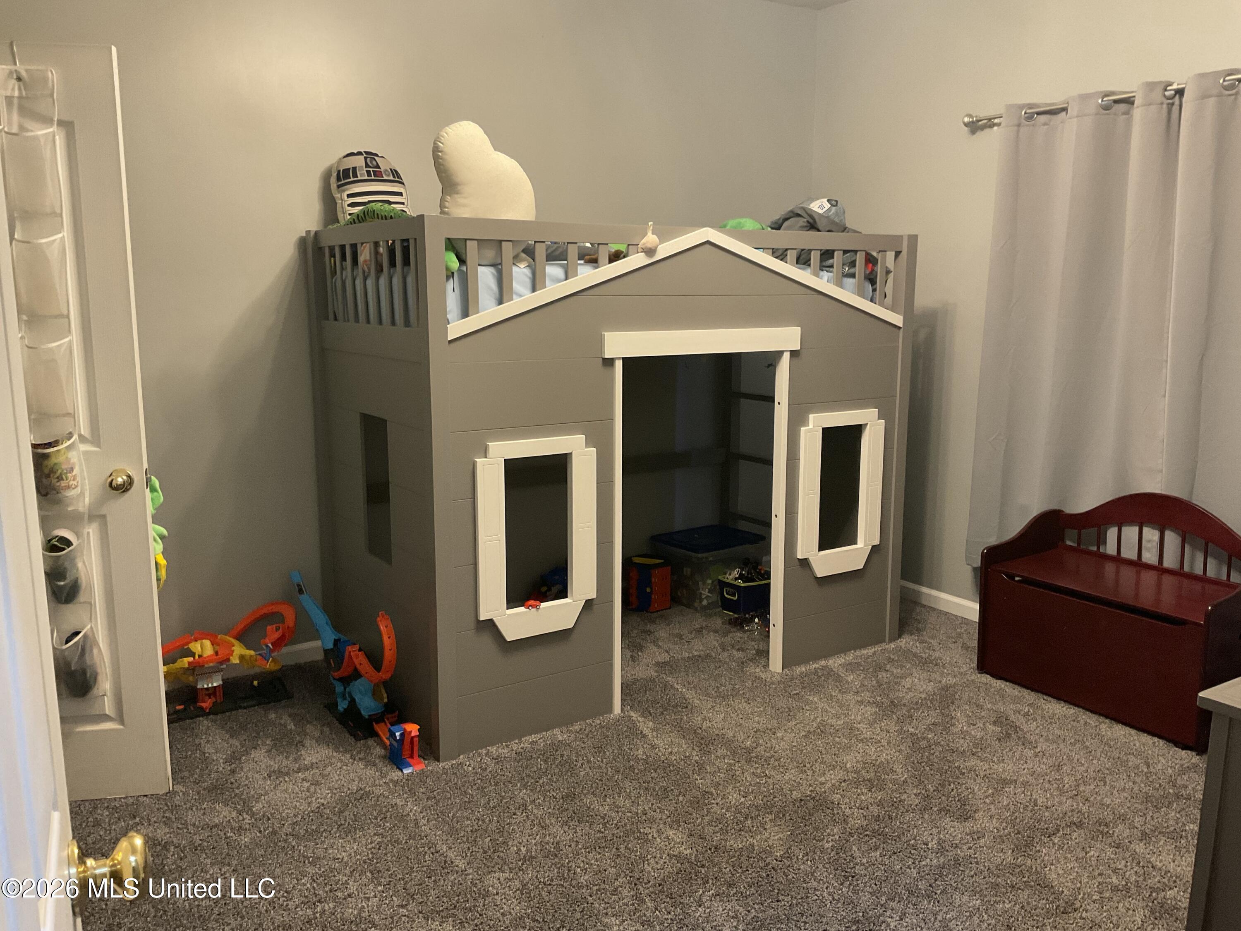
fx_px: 1040
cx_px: 620
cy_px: 466
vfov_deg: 48.2
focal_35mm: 29
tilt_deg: -7.8
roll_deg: -1.5
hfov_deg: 61.7
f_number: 1.8
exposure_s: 1/60
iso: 125
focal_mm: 3
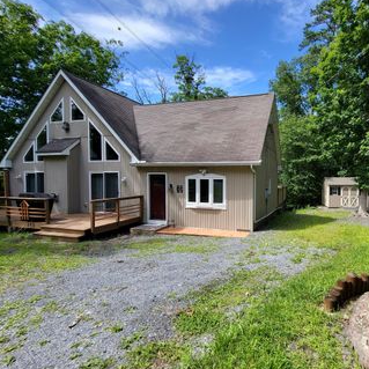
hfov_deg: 78.4
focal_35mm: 18
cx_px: 243
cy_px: 183
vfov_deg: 80.7
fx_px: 217
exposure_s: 1/550
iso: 32
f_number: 2.2
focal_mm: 1.74
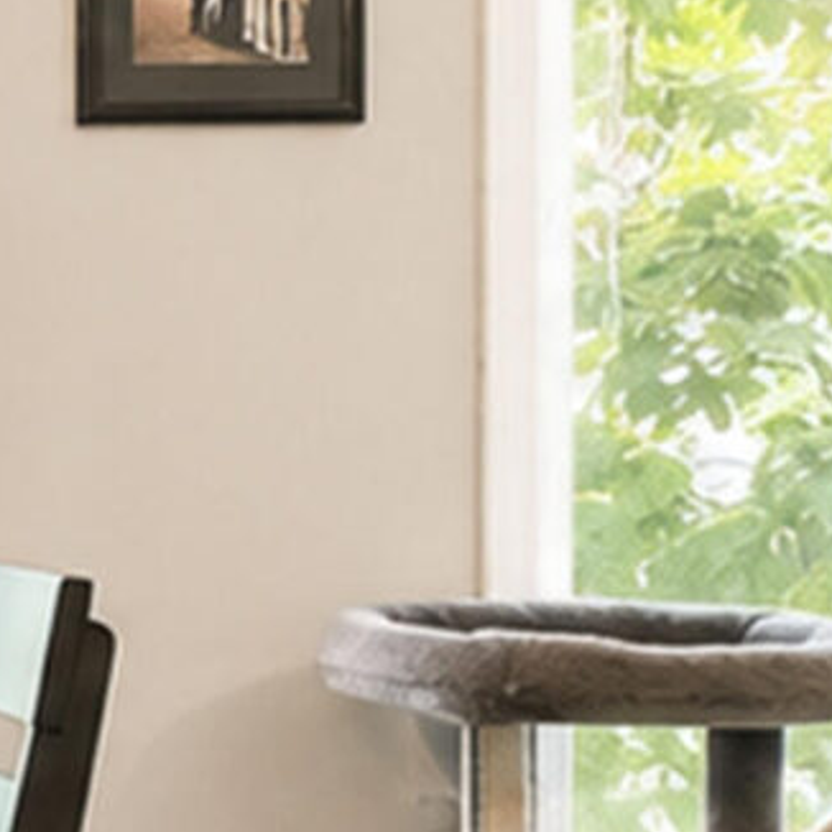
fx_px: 2719
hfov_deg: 12.6
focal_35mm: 100
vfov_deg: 17.4
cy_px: 540
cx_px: -1276
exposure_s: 1/60
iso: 2000
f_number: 7.1
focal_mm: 10
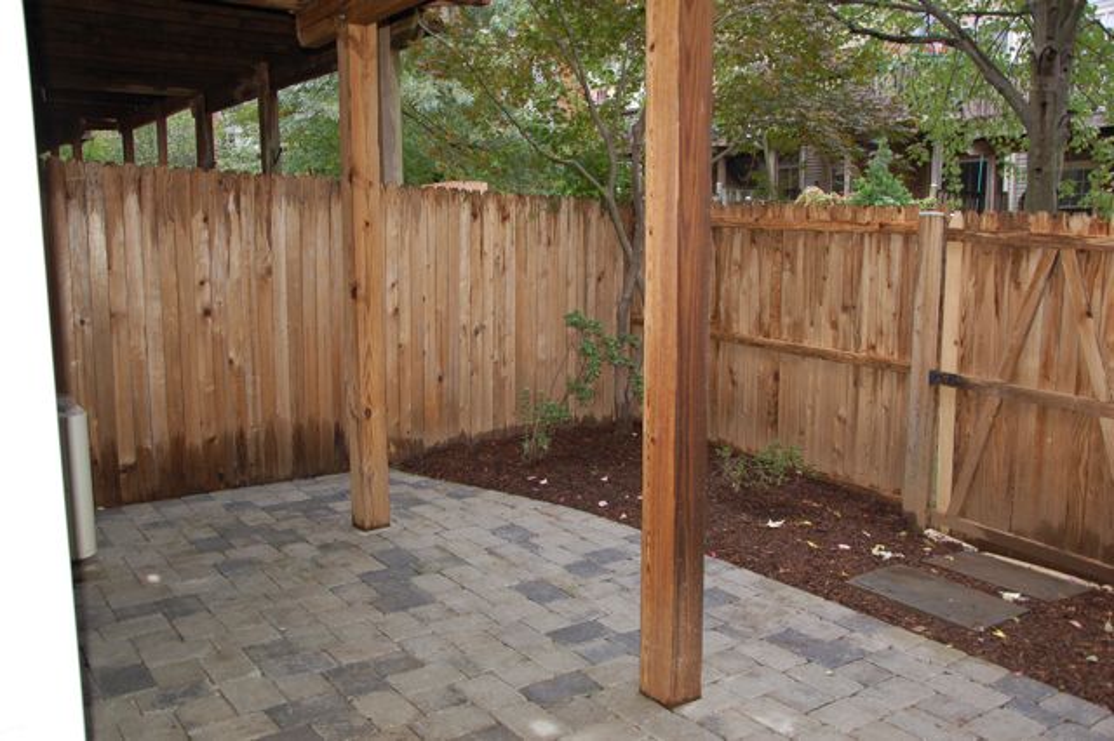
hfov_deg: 59.5
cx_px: 557
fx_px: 974
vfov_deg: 41.7
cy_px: 370
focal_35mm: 32
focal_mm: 21
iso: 400
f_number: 3.8
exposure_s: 1/60
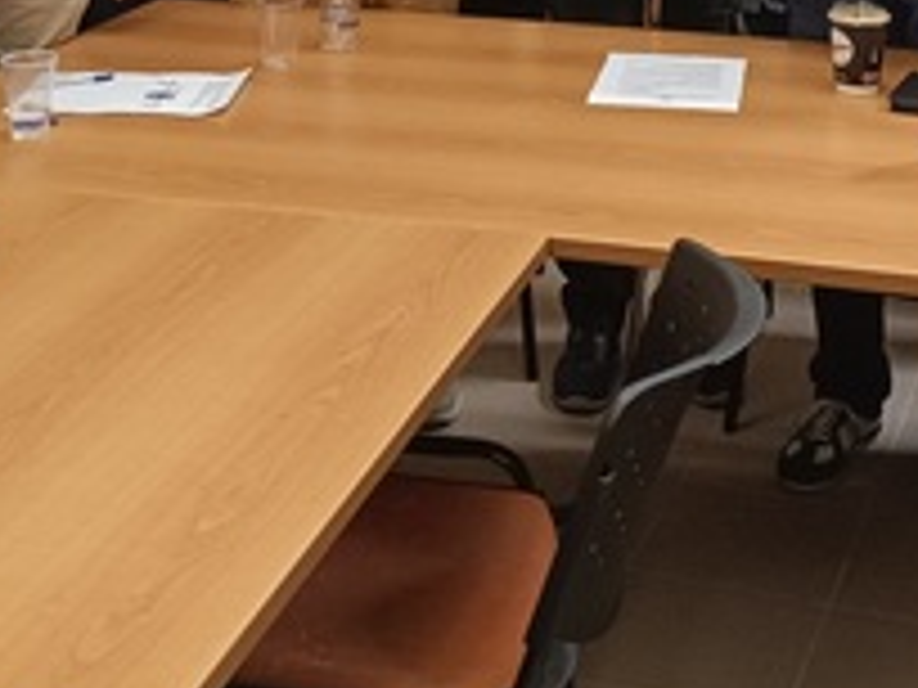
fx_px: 1856
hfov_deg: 27.6
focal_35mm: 70
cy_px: -209
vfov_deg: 19.4
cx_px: 598
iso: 322
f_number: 1.5
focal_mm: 4.94
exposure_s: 1/50.1
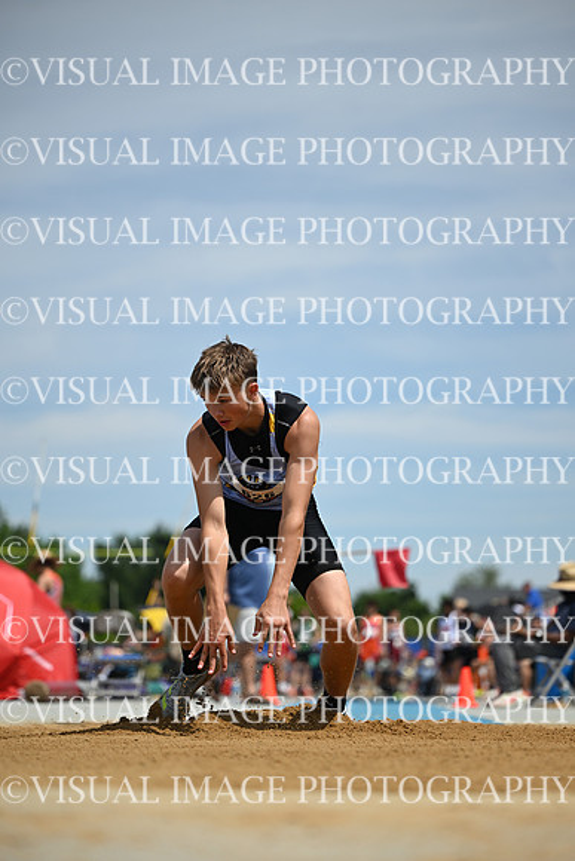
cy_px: 430
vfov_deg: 19.6
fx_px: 2490
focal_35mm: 104
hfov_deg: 13.2
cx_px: 288
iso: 160
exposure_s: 1/5000
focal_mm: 104
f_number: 2.8
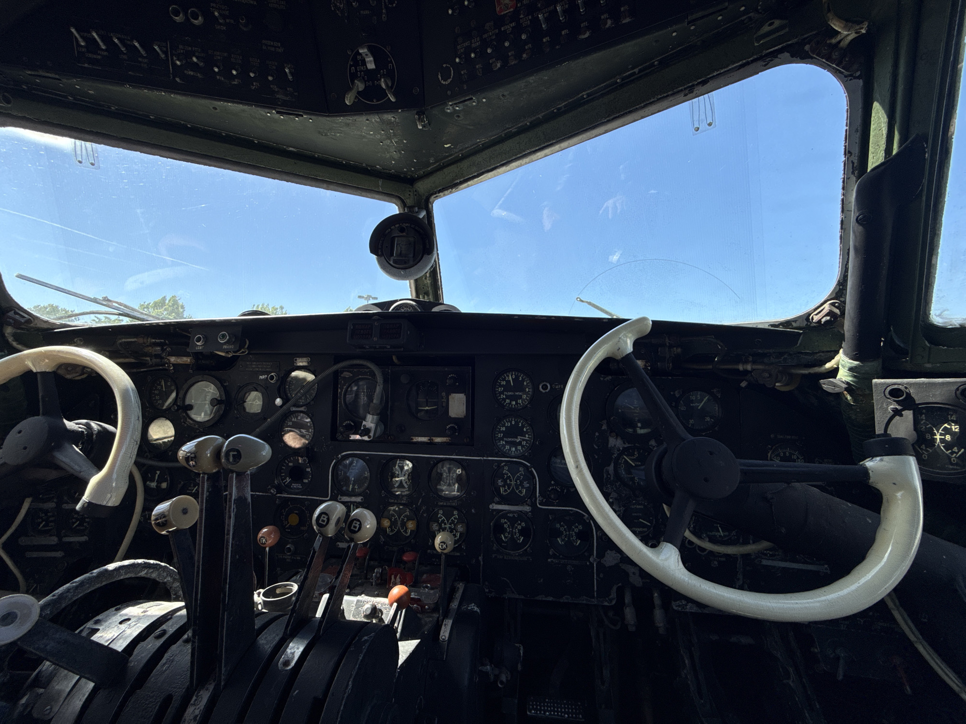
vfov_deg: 85.7
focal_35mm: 14
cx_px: 483
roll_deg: -1.1
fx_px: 391
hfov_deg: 102.1
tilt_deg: +2.4
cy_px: 362
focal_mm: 2.22
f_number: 2.2
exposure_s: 1/644
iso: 50
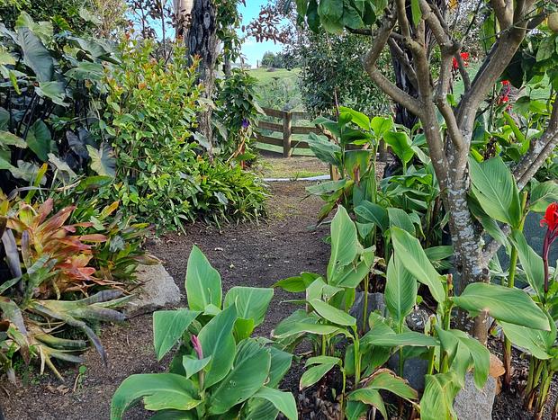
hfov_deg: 67.2
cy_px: 210
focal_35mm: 26
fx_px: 420
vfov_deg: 53.2
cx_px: 279
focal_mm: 5.4
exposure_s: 1/133
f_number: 1.8
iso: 50
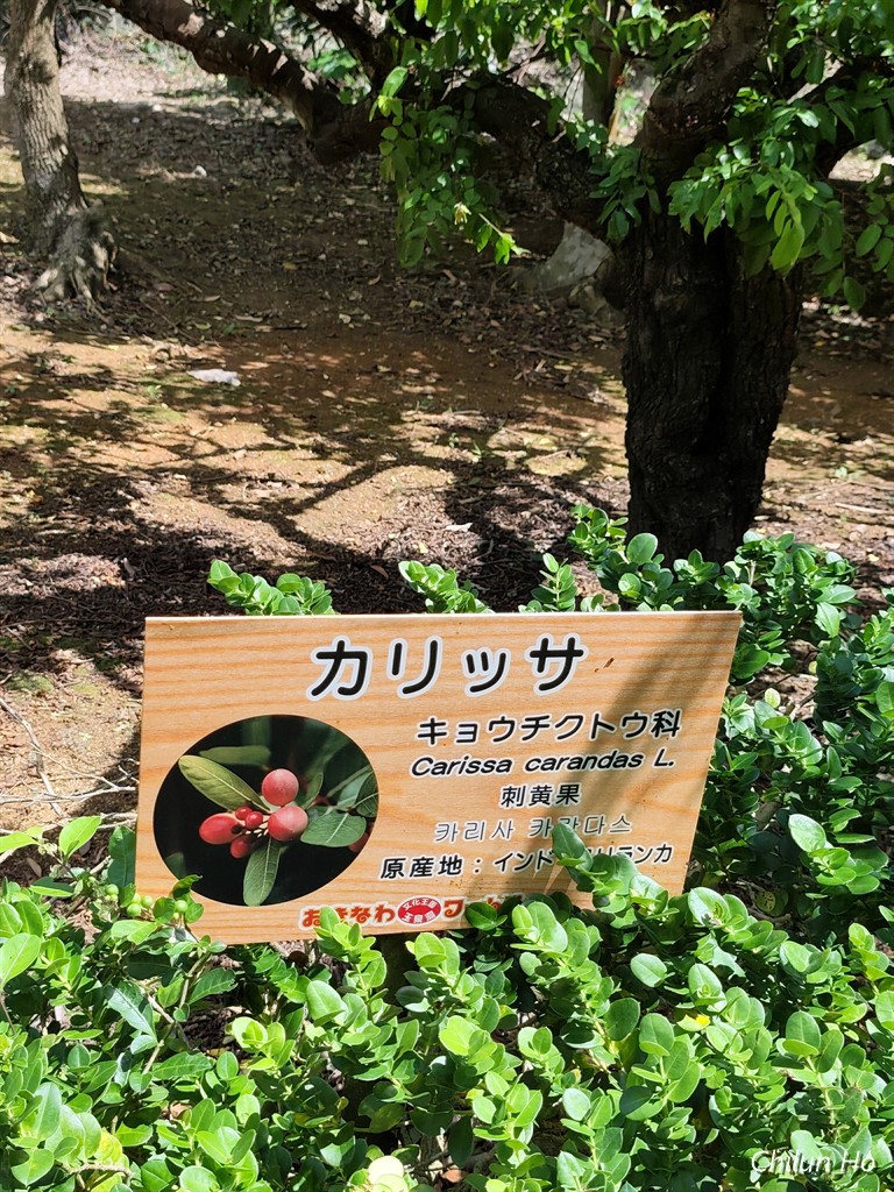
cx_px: 447
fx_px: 1584
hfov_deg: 31.5
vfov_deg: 41.2
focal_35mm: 46
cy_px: 596
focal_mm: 6.07
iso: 50
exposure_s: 1/490
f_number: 1.7
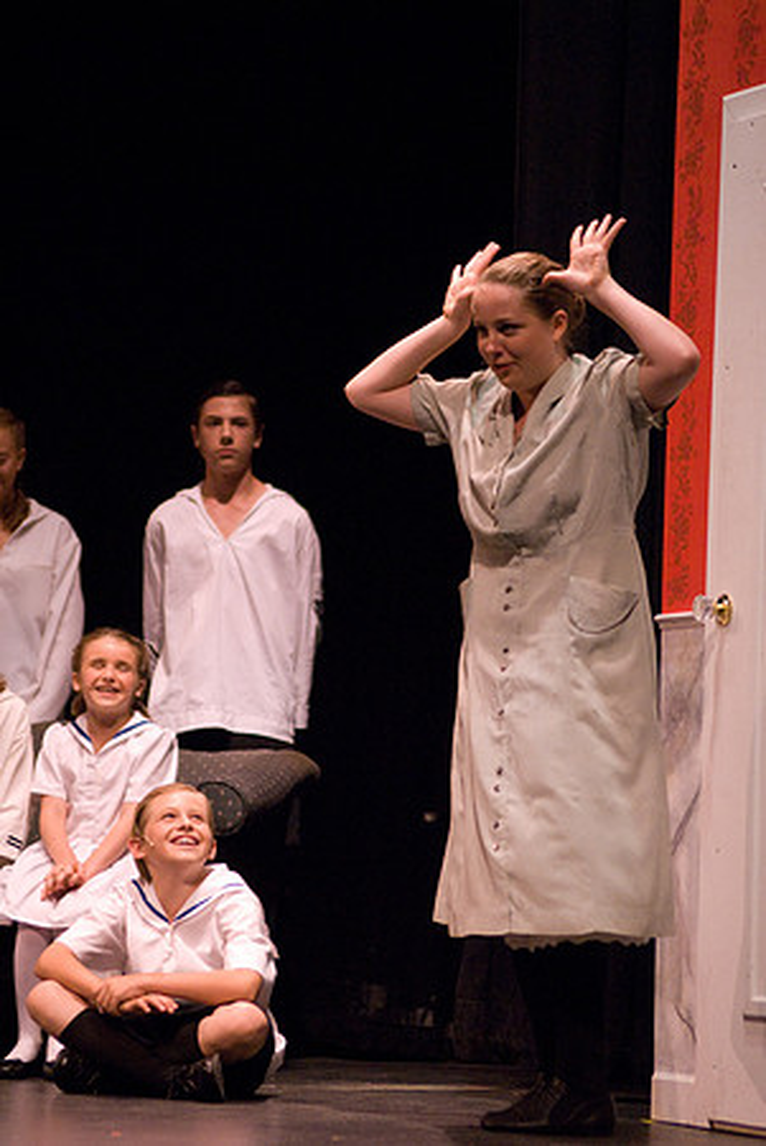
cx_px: 383
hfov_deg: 11.4
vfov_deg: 17.0
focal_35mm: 120
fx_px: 3821
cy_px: 573
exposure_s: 1/200
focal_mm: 80
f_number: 2.8
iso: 1600
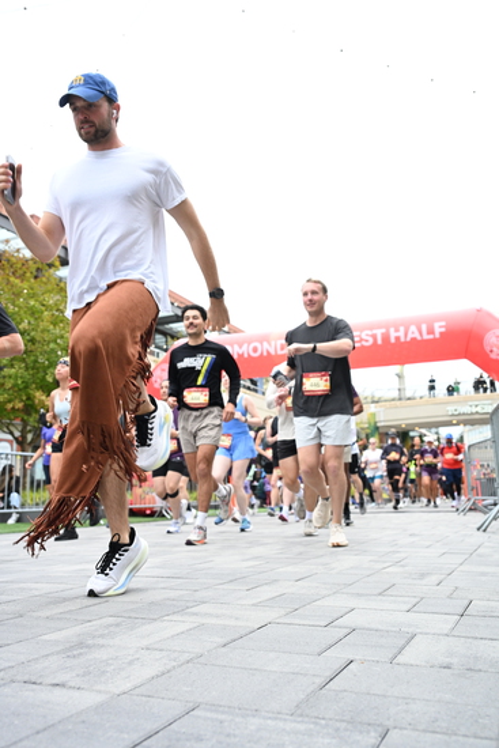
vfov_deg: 60.3
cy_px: 374
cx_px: 250
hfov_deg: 42.3
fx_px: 644
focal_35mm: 31
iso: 2000
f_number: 4
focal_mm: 31
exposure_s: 1/640
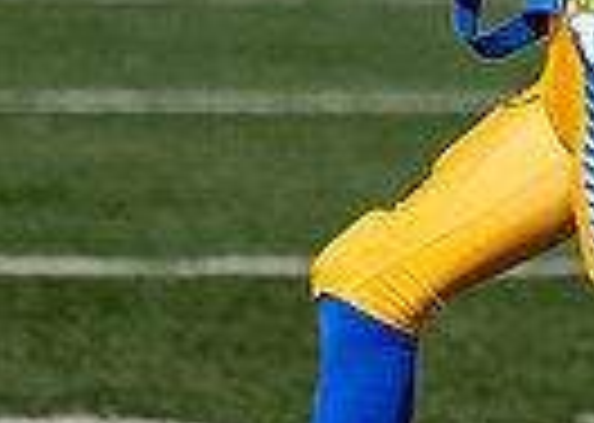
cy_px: -165
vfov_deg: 1.8
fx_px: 13398
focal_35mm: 795
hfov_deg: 2.5
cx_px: 706
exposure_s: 1/1000
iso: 2000
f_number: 2.8
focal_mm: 151
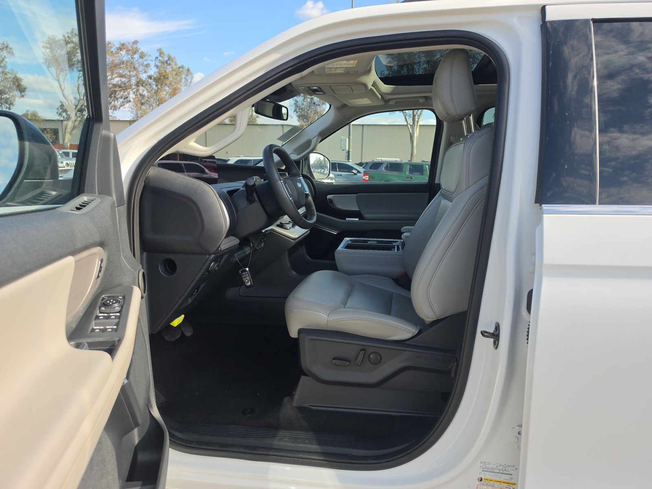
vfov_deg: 58.9
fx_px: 433
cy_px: 244
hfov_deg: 73.9
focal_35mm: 23
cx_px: 326
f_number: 1.4
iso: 63
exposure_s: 1/2952
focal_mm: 6.5
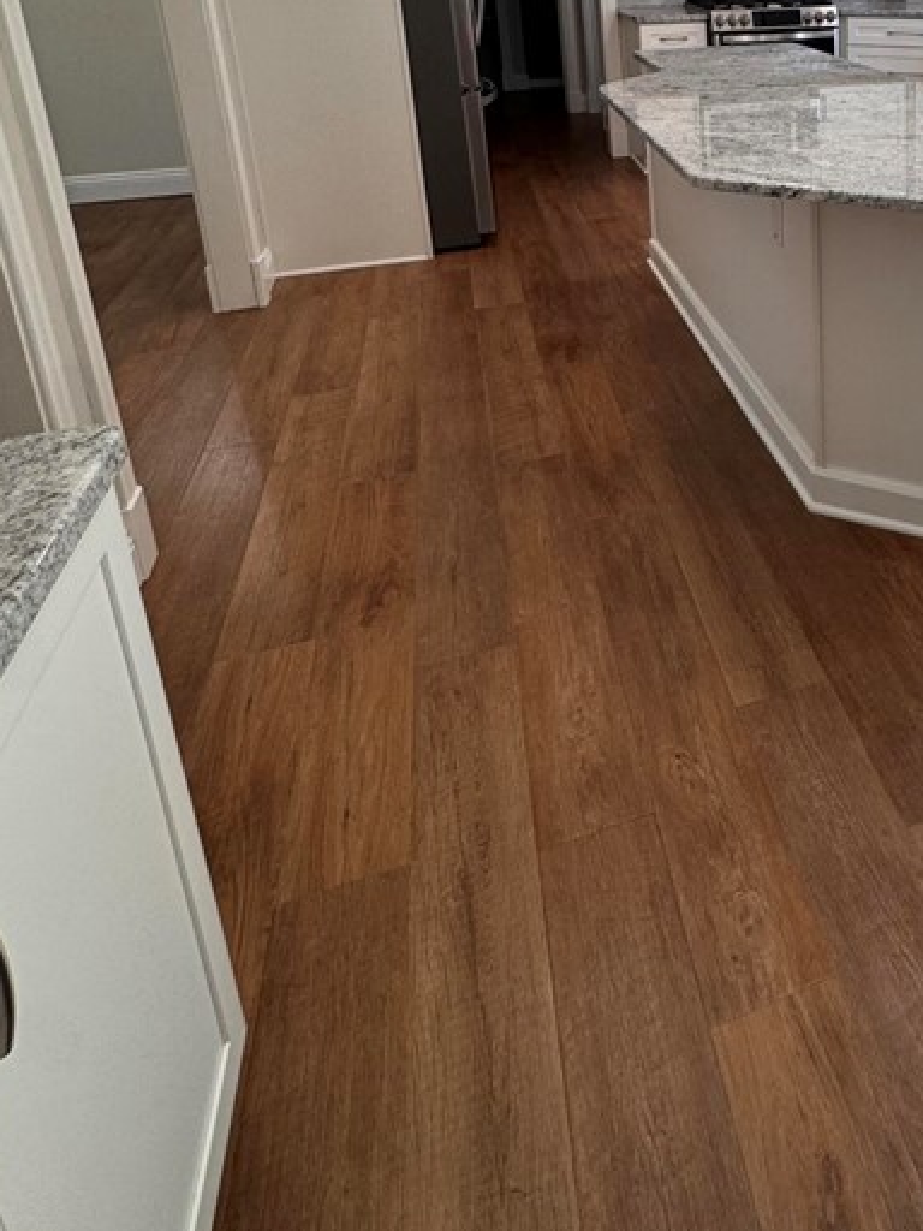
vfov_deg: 57.6
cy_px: 209
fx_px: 995
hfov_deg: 44.3
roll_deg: +0.6
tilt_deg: -16.7
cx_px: 865
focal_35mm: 28
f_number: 2.2
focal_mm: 2.22
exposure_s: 1/120
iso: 100
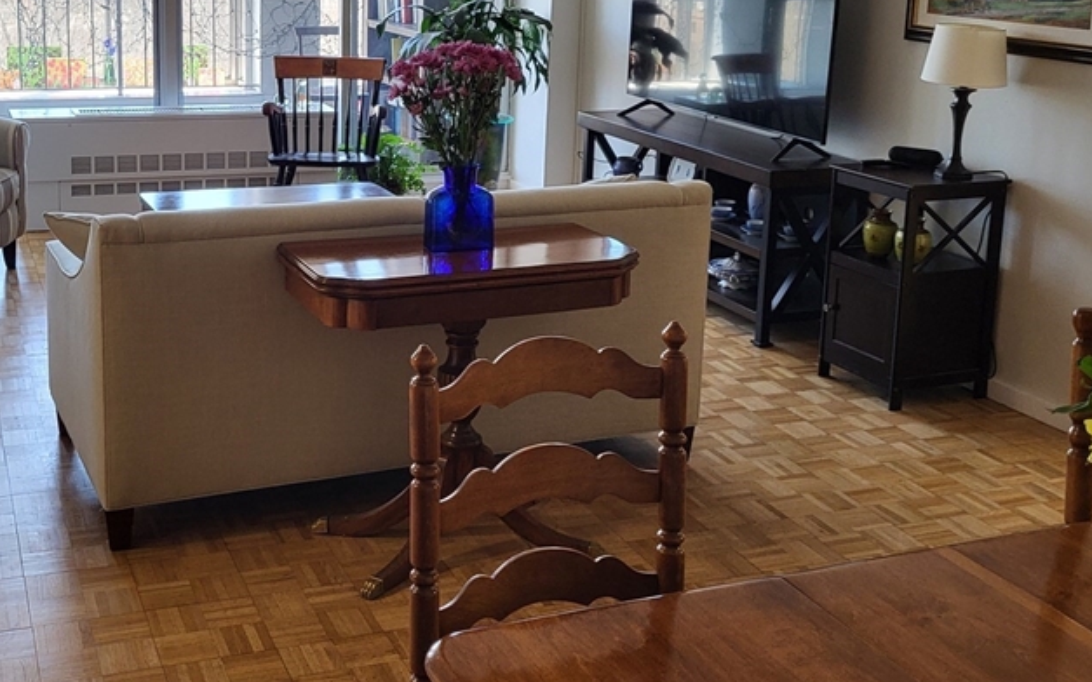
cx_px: 401
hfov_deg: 44.0
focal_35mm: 45
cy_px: 207
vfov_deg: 28.3
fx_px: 1339
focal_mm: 5.4
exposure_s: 1/120
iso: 250
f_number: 1.8
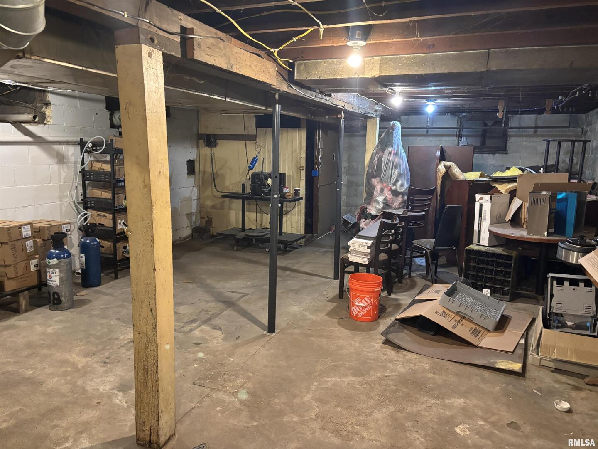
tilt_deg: -12.8
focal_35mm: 26
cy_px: 224
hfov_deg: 67.3
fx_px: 449
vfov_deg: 53.1
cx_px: 299
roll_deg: -1.2
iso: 500
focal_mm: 5.96
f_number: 1.6
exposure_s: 1/60
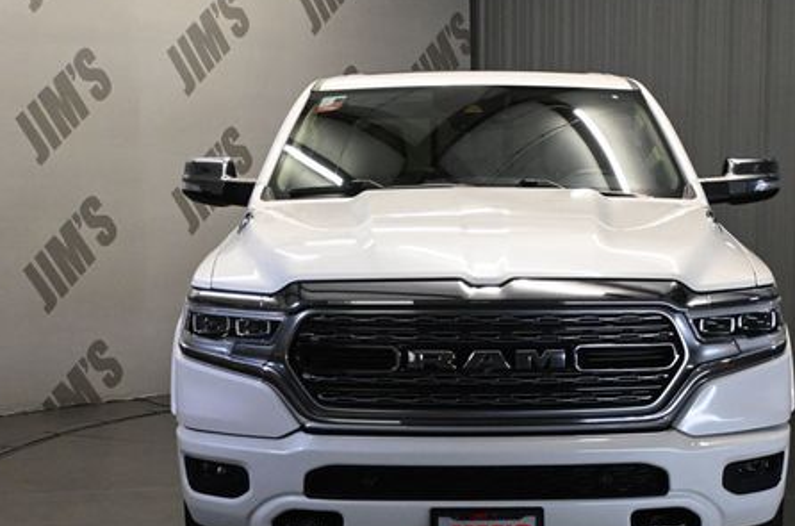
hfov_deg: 35.6
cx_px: 485
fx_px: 1234
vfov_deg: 24.0
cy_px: 325
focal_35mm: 56
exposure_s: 1/125
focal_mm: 26
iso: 3200
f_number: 4.5
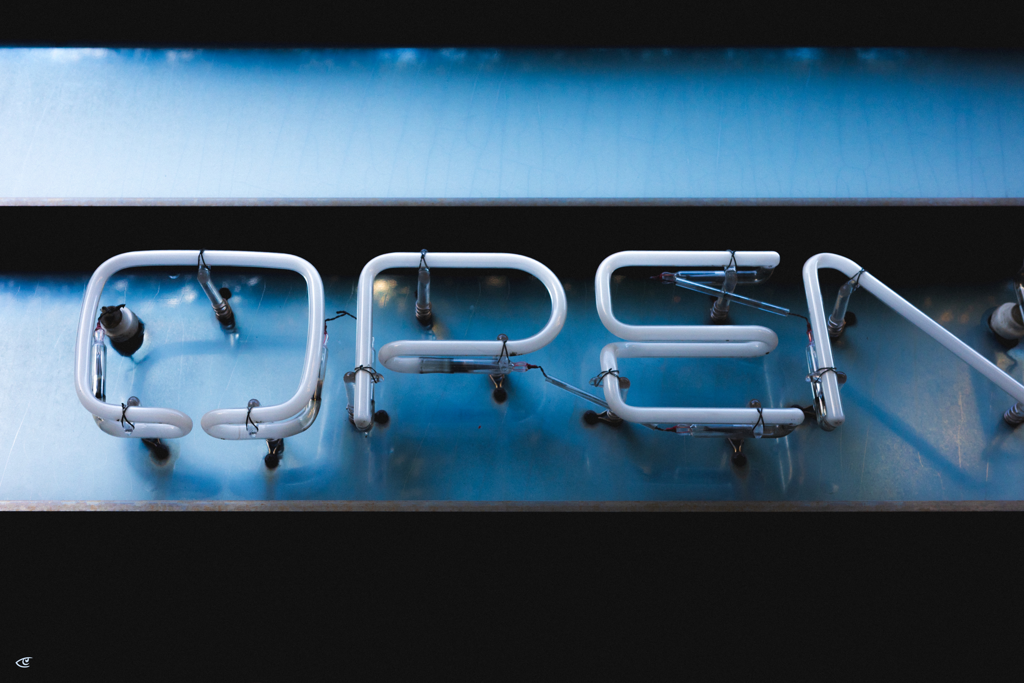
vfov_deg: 33.4
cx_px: 512
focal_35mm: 40
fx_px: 1138
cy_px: 342
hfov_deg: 48.5
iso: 400
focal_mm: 26
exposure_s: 1/250
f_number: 4
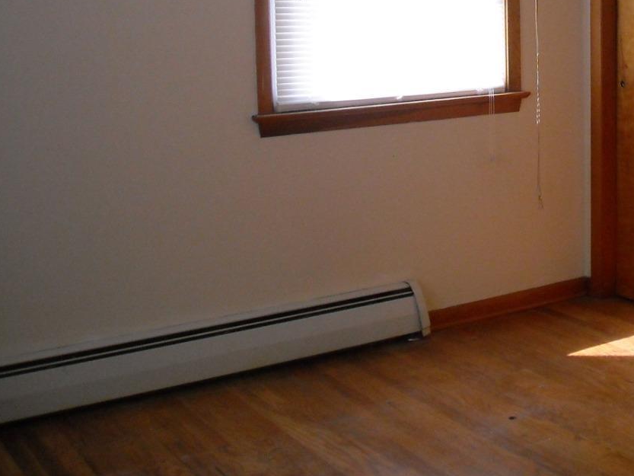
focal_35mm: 63
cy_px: 53
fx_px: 1154
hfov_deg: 29.9
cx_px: 518
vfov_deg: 22.7
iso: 295
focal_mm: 5.7
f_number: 2.8
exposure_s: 1/184
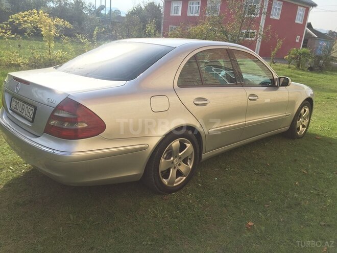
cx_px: 168
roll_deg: -5.3
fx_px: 282
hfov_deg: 61.7
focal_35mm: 29
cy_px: 126
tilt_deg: -15.6
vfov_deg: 48.2
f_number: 2.2
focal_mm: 4.15
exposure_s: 1/860
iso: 32
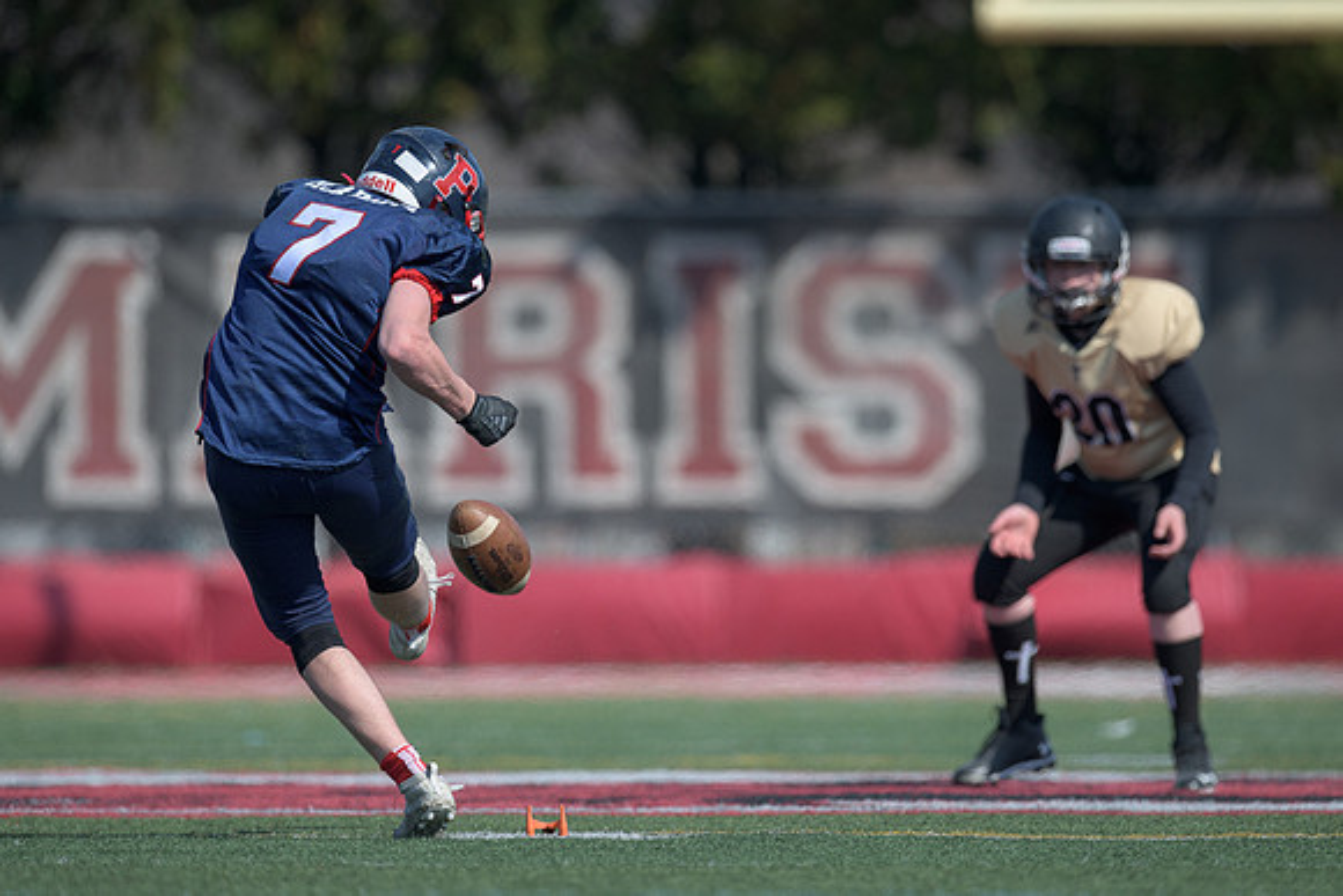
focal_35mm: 690
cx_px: 705
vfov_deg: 2.0
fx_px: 25733
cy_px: 379
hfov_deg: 3.0
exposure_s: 1/4000
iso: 400
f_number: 4
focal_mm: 500
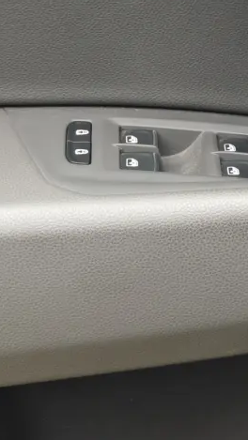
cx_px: 370
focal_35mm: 117
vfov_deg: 18.0
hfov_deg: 10.0
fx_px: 1367
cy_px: 27
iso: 80
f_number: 1.4
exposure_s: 1/100
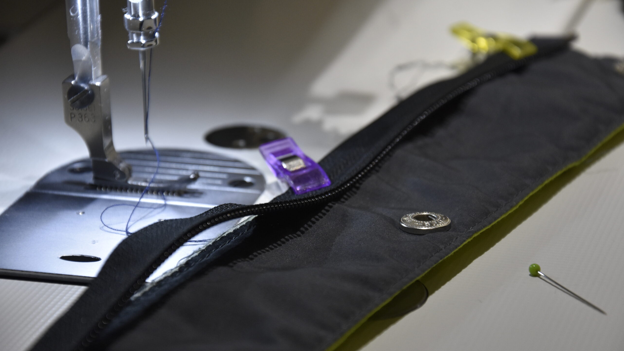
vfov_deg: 7.3
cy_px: 183
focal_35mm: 166
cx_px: 312
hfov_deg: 13.0
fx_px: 2739
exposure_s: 1/160
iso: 800
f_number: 6.3
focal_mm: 105
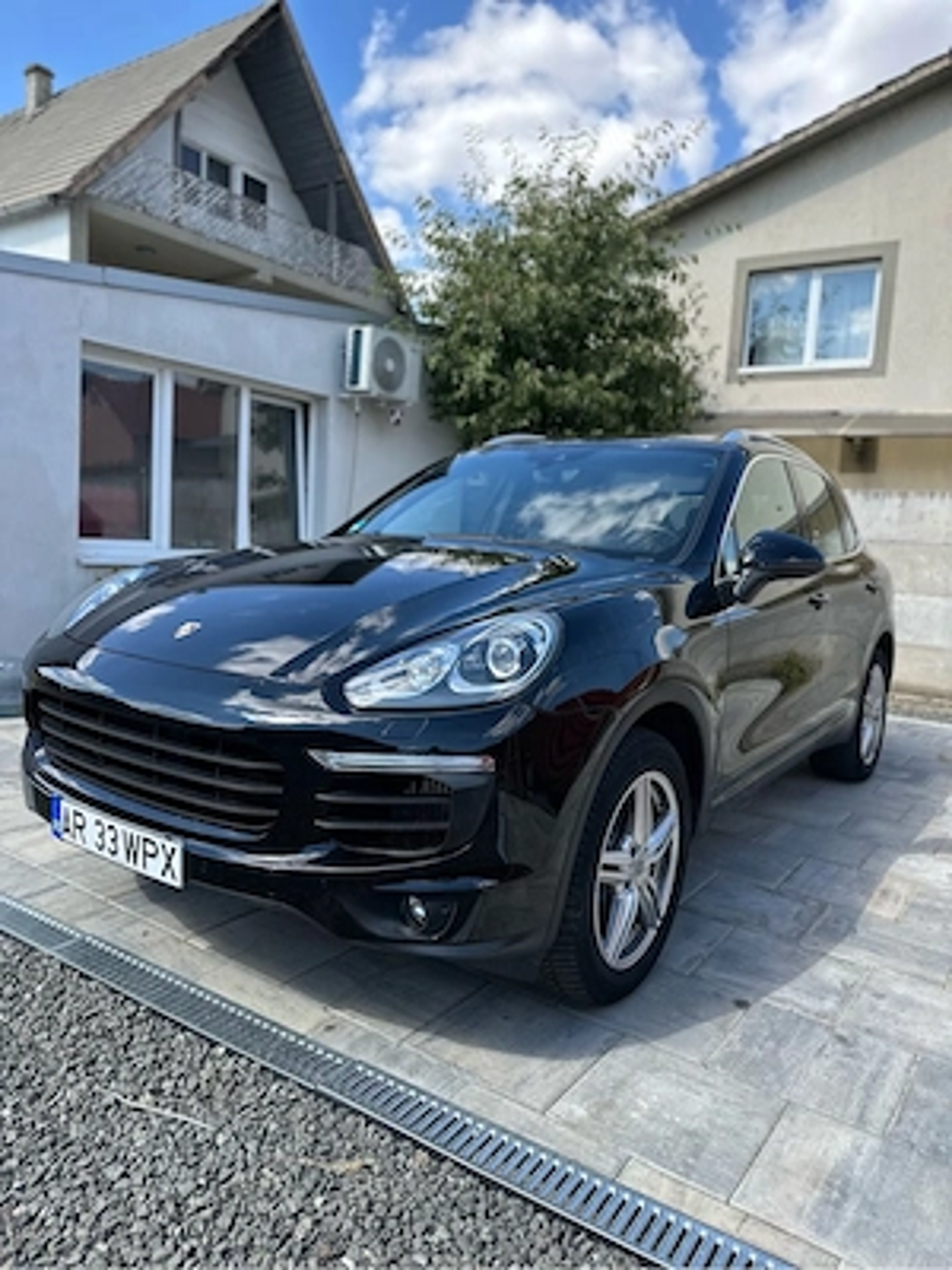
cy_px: 635
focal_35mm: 24
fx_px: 880
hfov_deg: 56.8
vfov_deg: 71.6
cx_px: 476
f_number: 1.78
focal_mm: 6.86
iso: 80
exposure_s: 1/1433
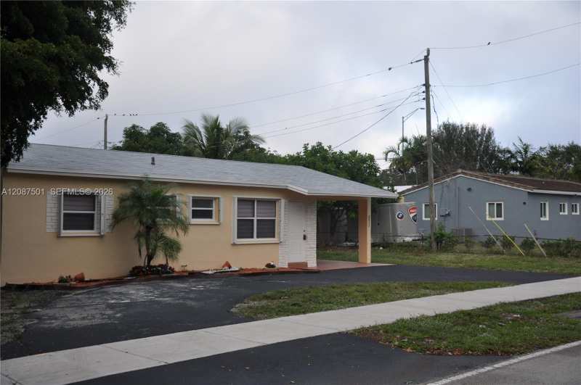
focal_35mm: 42
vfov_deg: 31.8
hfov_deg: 46.5
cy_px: 192
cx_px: 290
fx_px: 677
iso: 200
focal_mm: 28
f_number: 4
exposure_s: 1/320
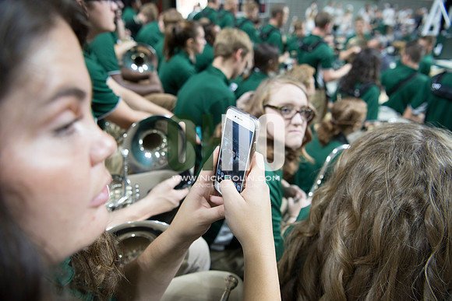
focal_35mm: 24
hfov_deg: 73.7
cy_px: 150
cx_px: 226
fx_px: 301
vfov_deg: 53.2
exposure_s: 1/160
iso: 2000
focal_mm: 24
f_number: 3.5
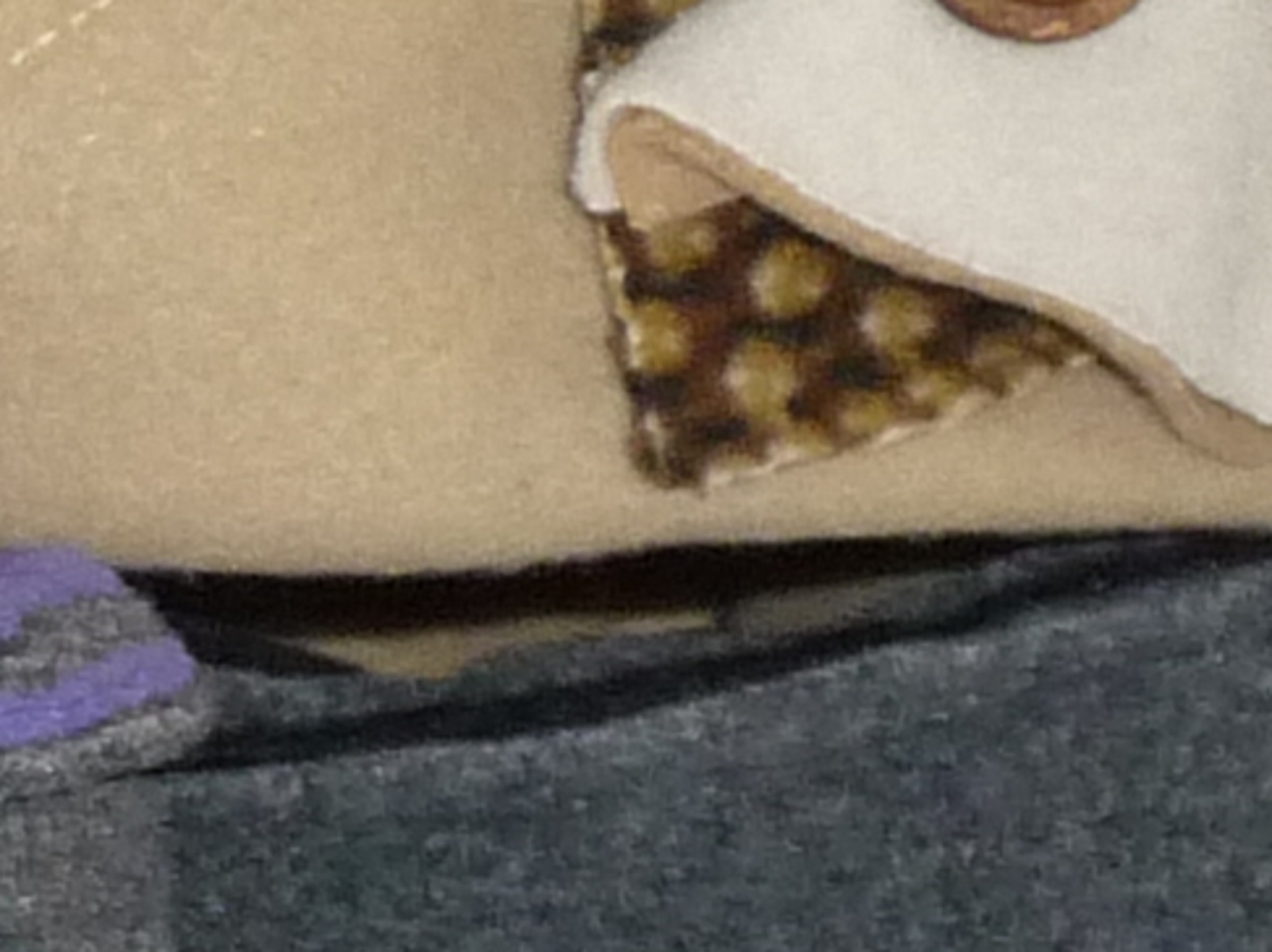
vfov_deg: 6.8
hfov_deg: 8.5
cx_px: -1547
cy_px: 1041
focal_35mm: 216
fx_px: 7933
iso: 200
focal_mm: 5
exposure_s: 1/30
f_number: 3.4
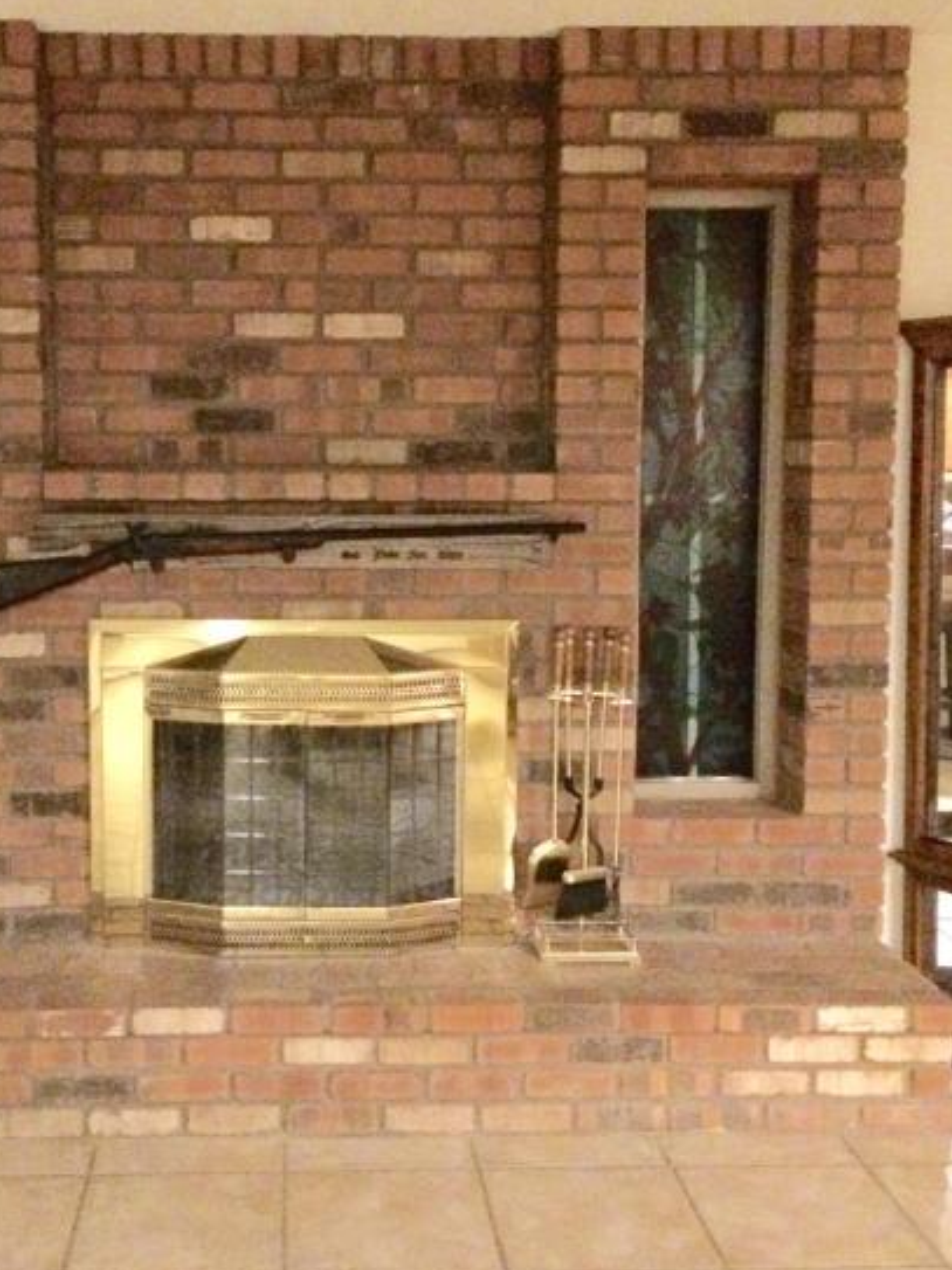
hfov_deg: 34.8
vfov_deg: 45.7
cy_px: 575
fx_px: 1504
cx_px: 320
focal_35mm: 41
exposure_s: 1/15
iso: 1000
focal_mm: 4.15
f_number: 2.2
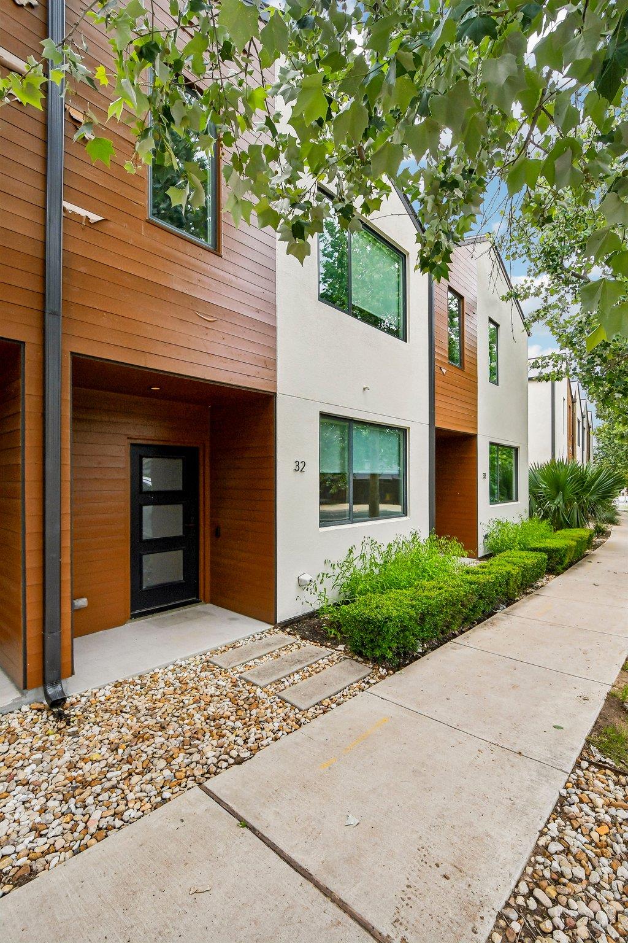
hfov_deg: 77.3
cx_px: 314
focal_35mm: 15
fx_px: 392
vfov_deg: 100.4
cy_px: 472
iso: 400
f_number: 8
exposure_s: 1/320
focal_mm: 10
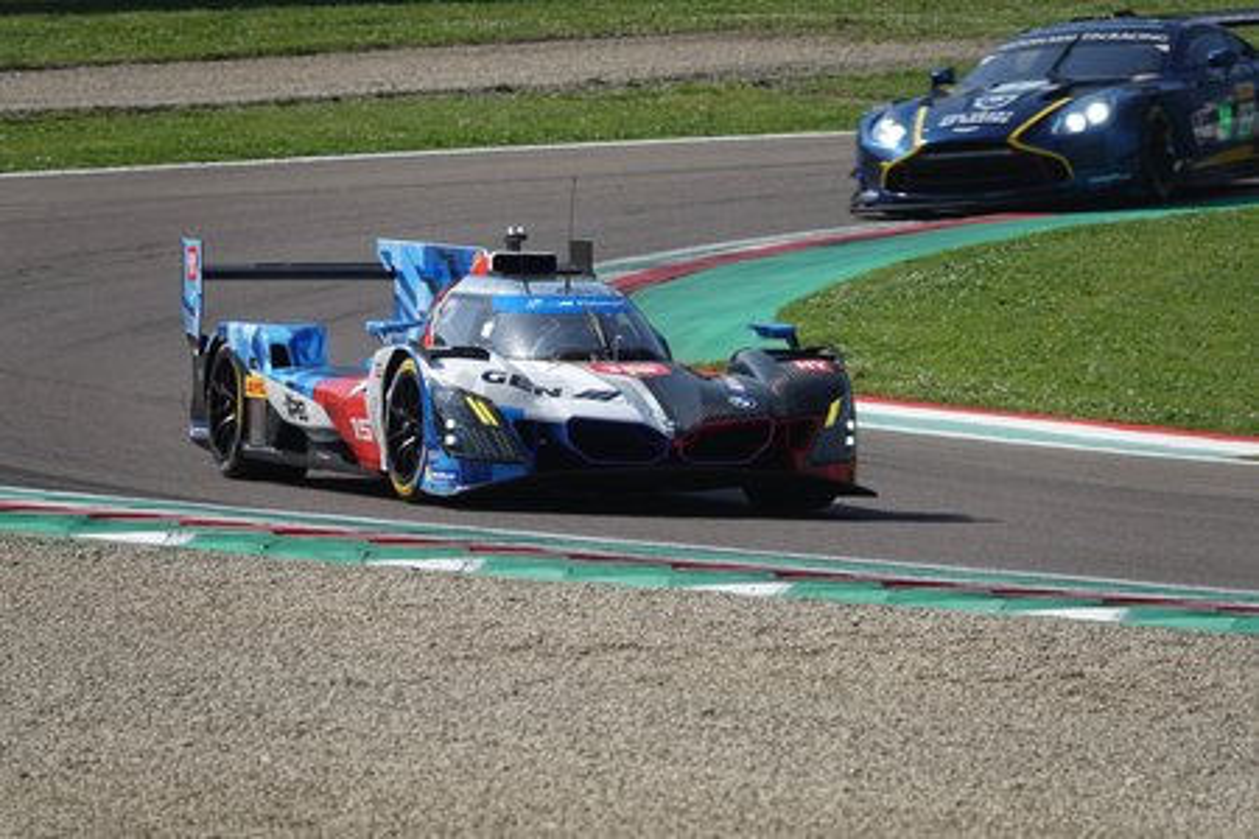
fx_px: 15631
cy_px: 420
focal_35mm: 447
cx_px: 630
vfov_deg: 3.1
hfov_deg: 4.6
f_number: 4.5
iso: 100
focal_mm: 163.85
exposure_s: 1/800
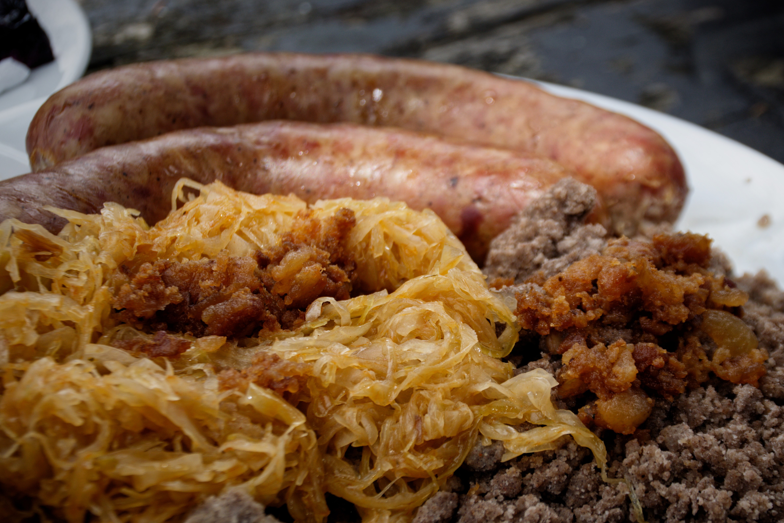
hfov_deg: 22.4
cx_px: 458
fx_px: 1982
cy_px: 297
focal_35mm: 91
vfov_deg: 15.0
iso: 200
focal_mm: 48
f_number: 9
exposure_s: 1/320
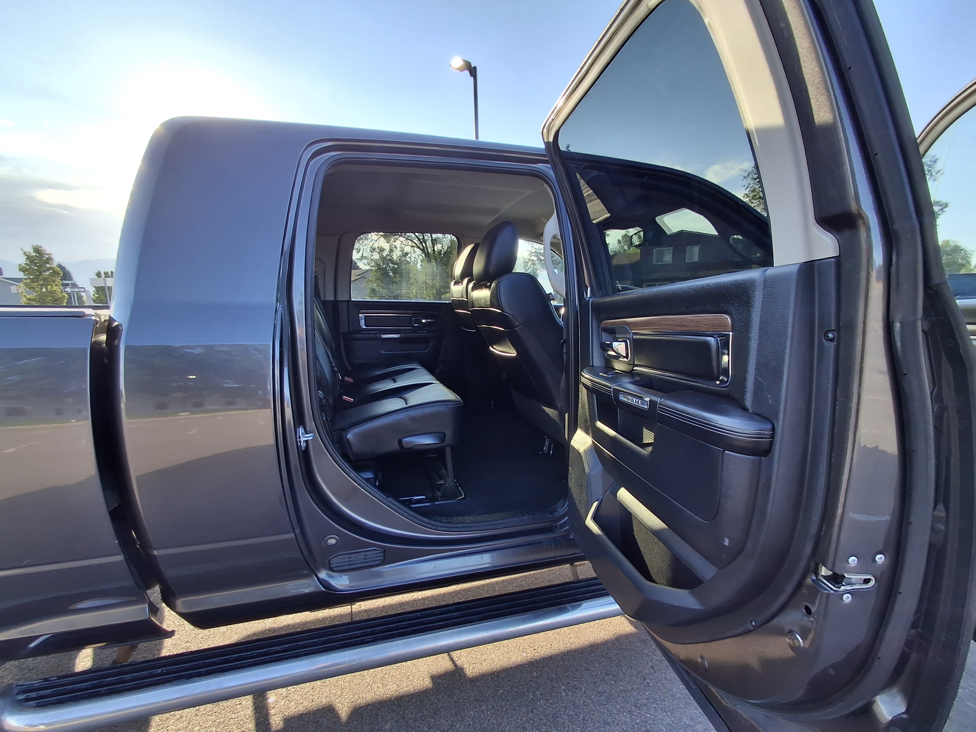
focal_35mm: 16
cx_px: 488
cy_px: 366
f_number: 2.2
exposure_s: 1/169
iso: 40
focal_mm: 1.64
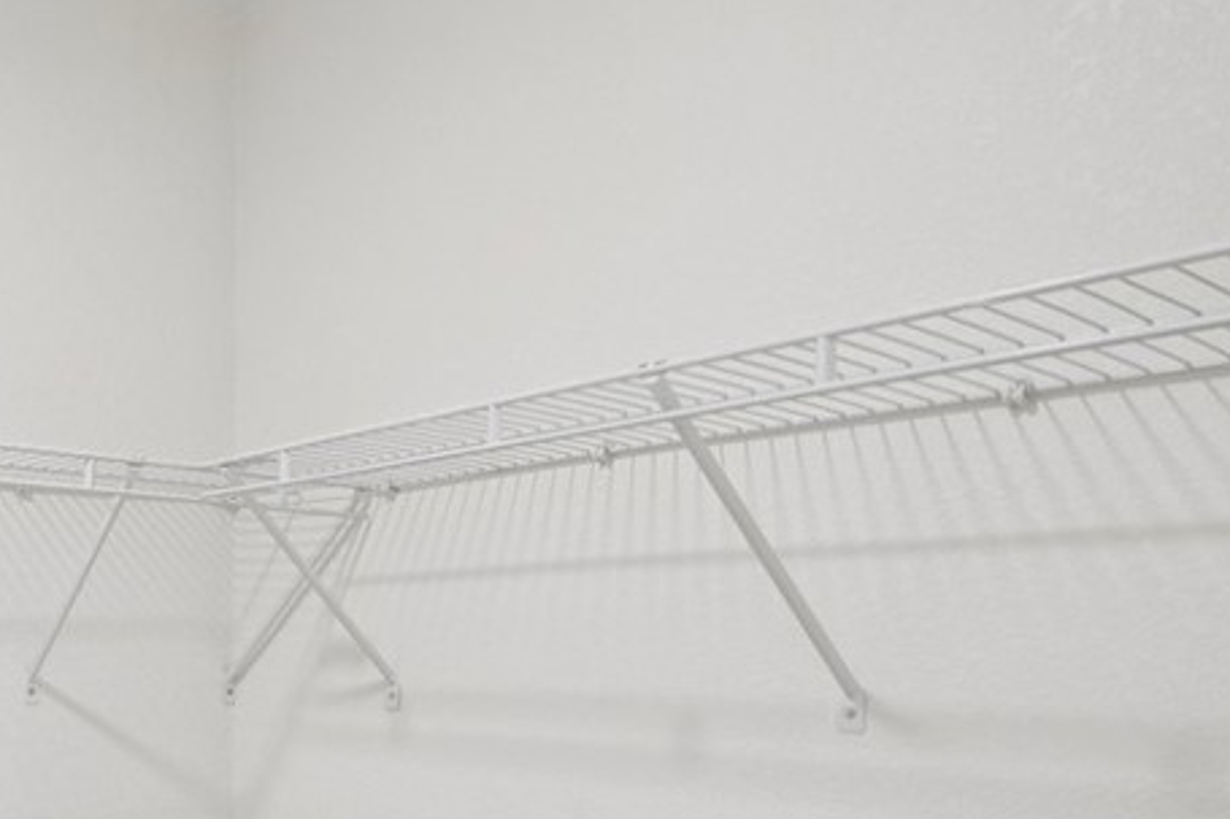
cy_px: 654
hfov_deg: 46.2
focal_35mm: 36
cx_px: 54
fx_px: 1229
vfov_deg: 35.7
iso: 400
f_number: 8
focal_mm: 16
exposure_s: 1/20
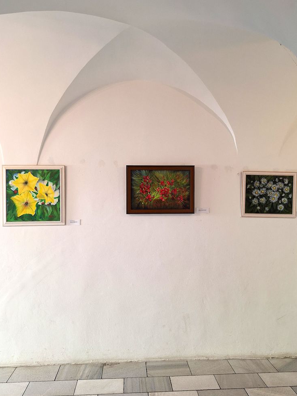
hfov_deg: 56.8
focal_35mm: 24
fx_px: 274
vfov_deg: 71.6
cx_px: 149
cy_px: 200
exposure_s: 1/50
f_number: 1.8
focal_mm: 5.54
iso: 64
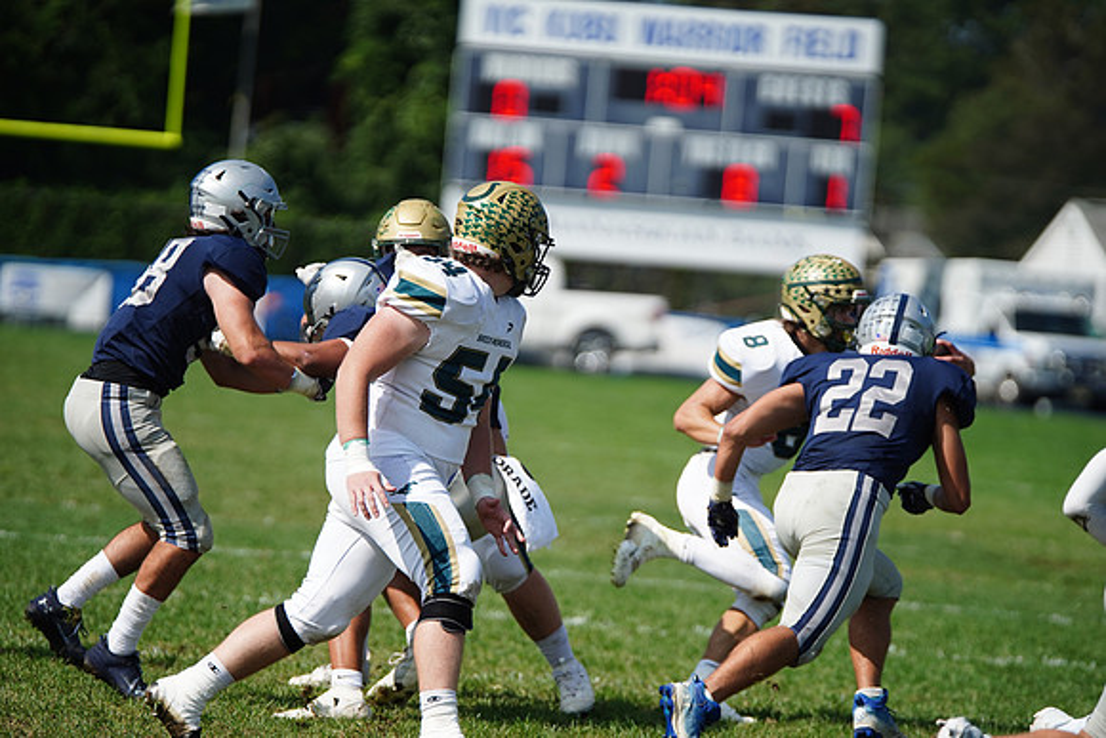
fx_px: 7590
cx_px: 553
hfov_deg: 8.3
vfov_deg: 5.6
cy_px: 369
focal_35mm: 247
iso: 400
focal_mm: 247
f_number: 2.8
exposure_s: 1/6400
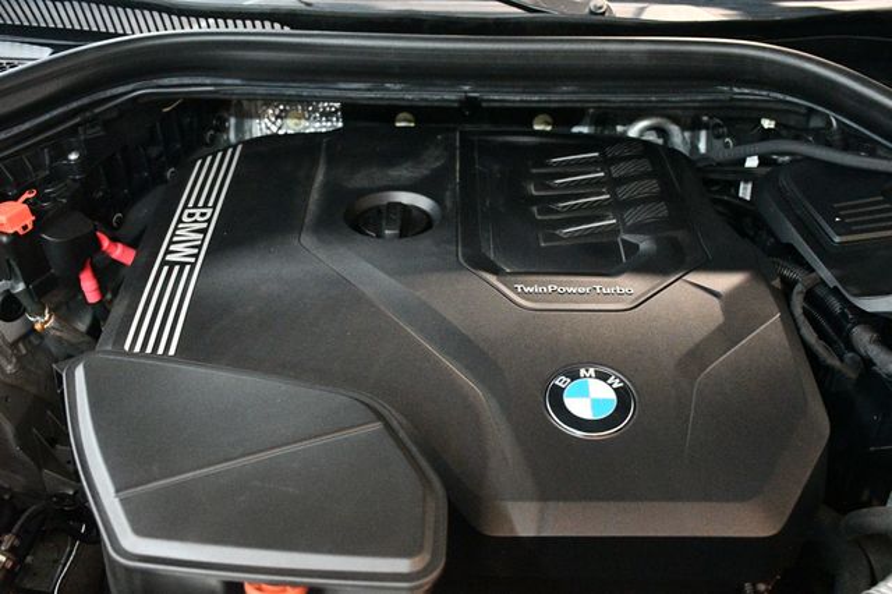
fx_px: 991
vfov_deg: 33.4
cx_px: 446
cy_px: 297
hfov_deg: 48.5
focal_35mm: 40
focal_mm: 27
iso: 9000
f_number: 4
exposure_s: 1/60
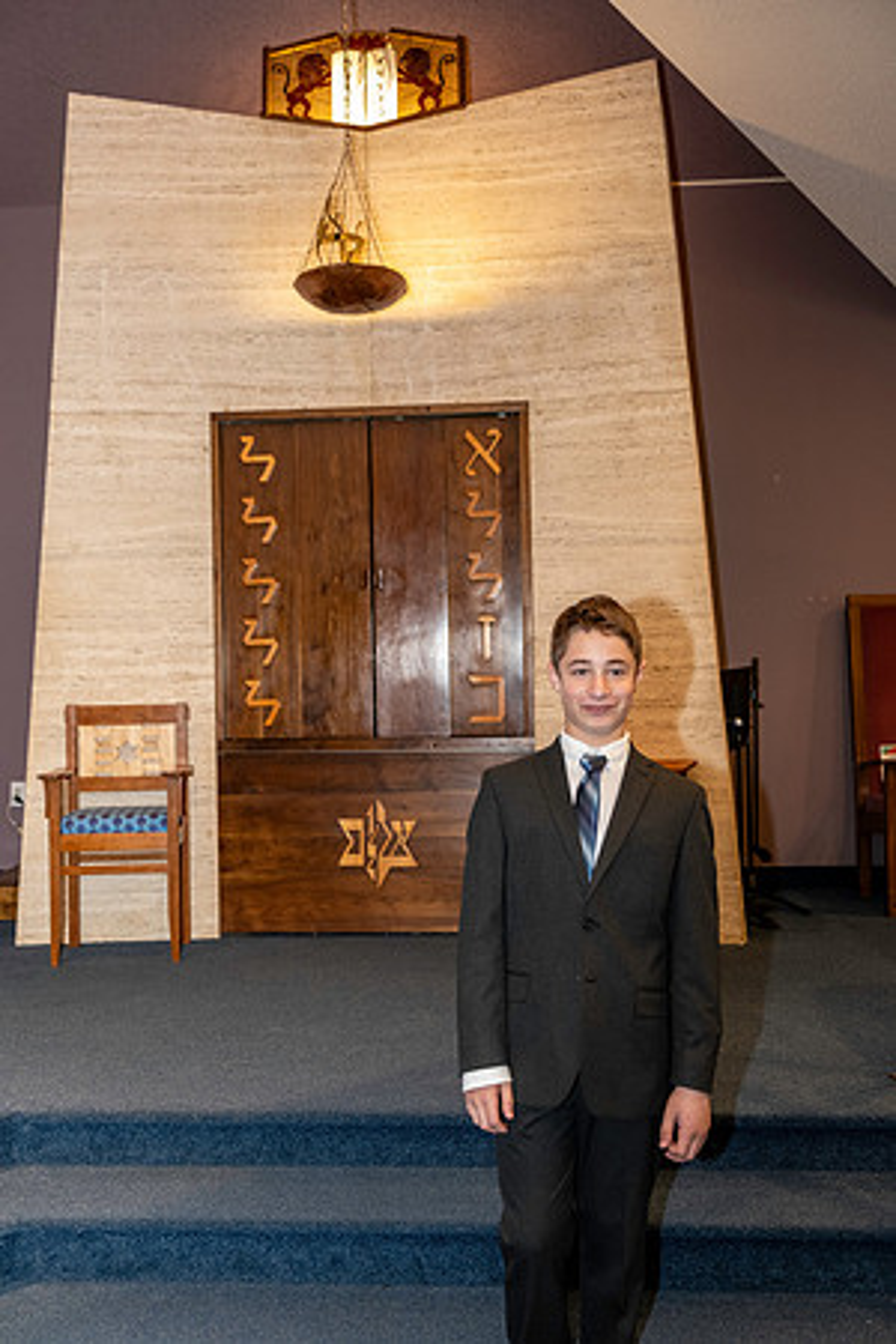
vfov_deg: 54.4
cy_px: 672
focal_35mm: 35
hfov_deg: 37.9
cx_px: 448
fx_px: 1307
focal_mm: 23.3
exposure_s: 1/60
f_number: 3.2
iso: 1250
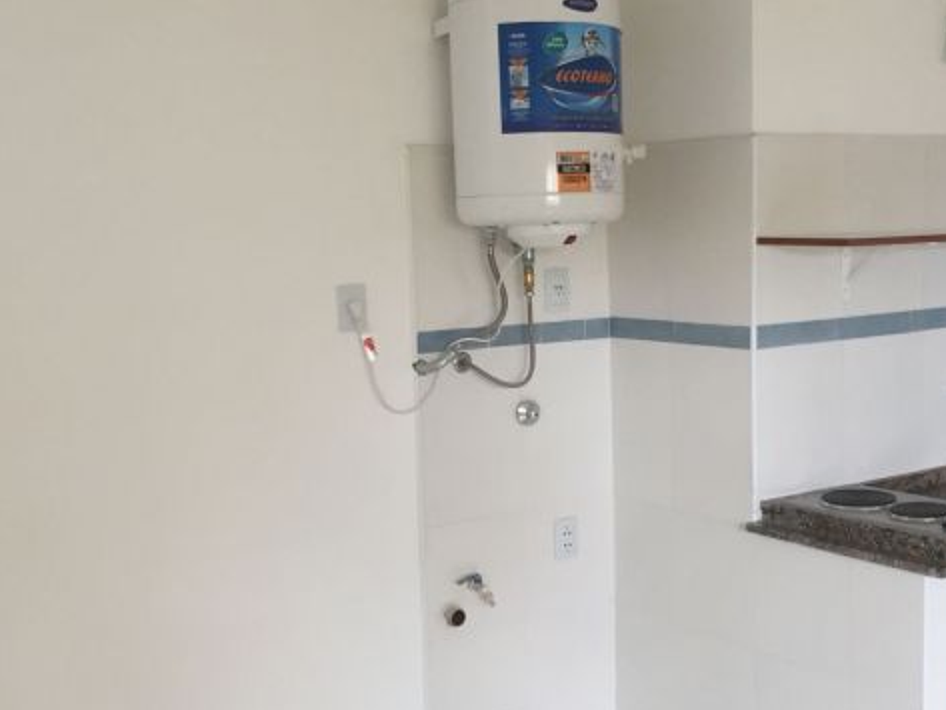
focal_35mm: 49
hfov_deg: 38.8
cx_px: 556
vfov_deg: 29.6
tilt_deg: -6.9
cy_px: 424
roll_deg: +0.4
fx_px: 1339
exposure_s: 1/33
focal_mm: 4.15
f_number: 2.2
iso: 50
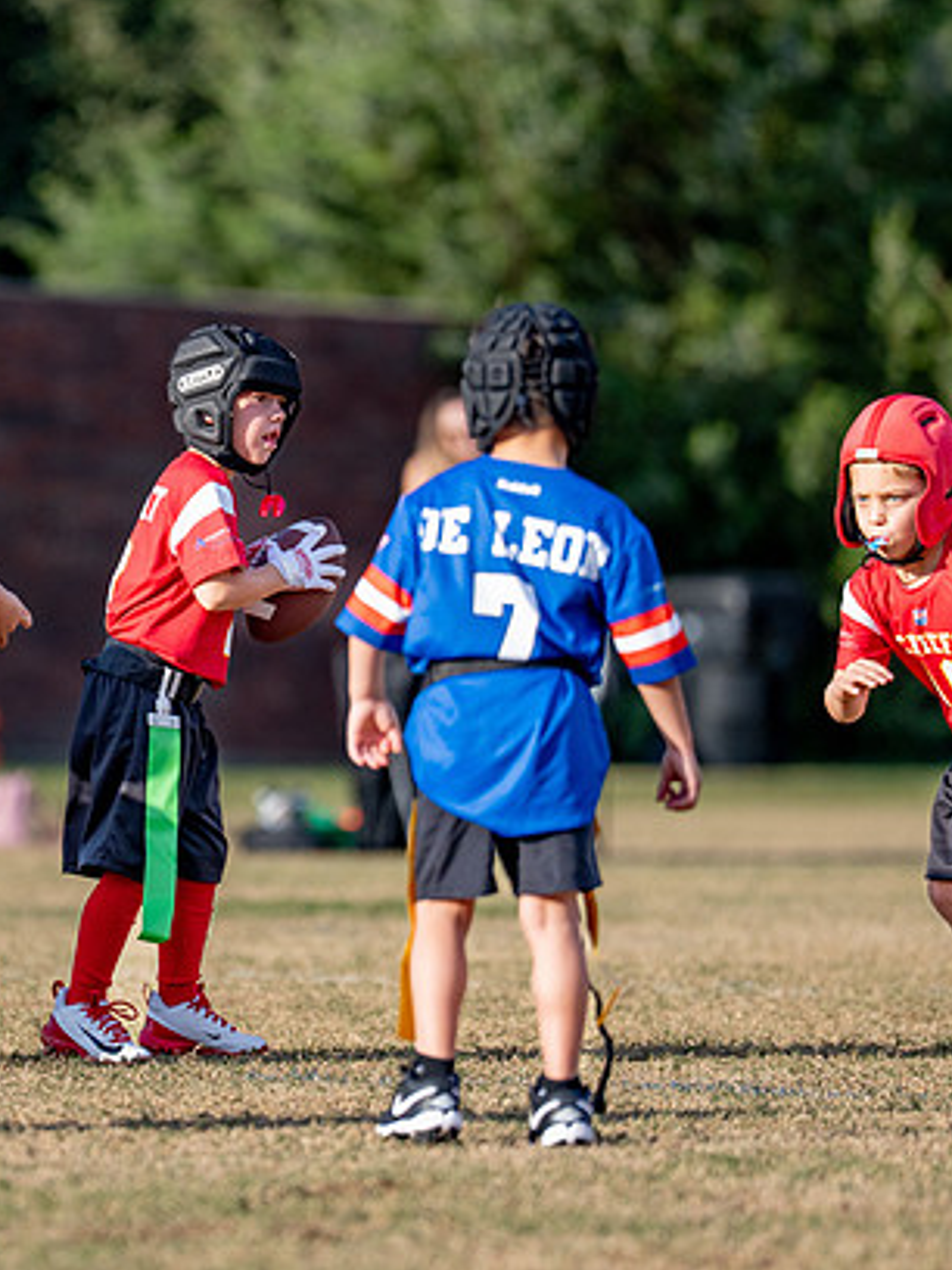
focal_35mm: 391
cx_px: 118
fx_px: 14338
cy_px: 636
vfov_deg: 5.1
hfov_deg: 3.8
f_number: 2.8
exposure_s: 1/5000
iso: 250
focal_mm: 200
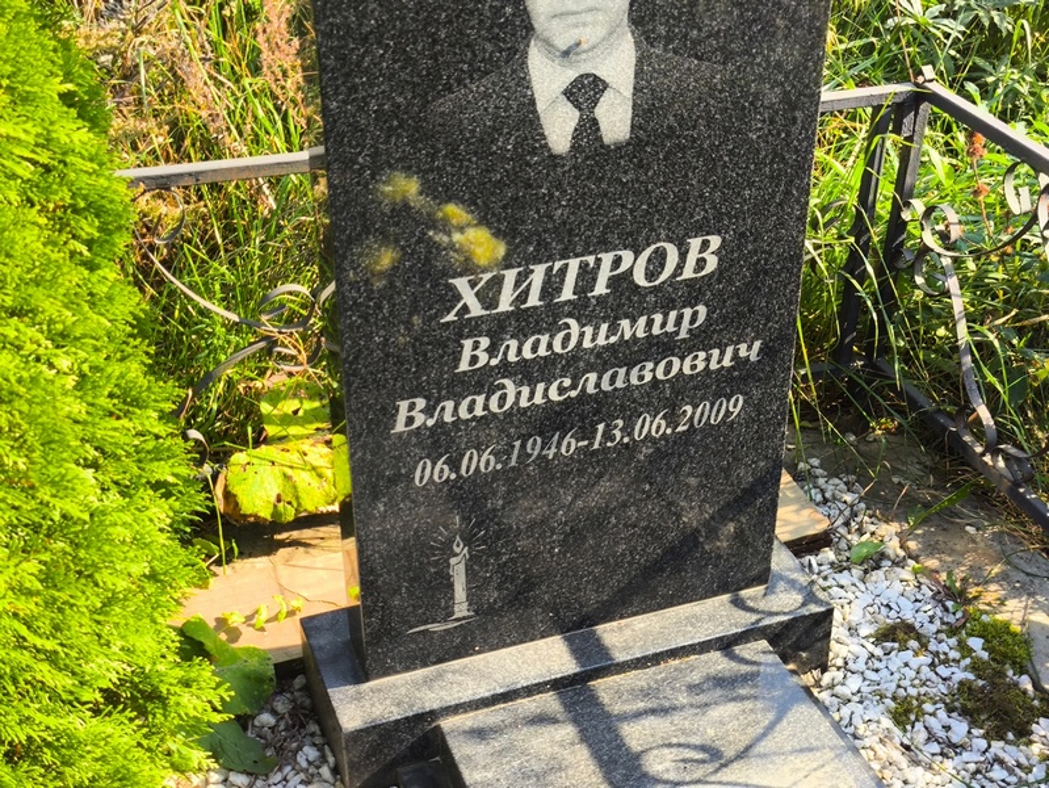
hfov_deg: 38.2
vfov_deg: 29.1
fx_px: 1516
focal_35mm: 50
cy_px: 394
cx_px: 524
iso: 50
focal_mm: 4.71
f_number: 1.7
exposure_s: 1/255
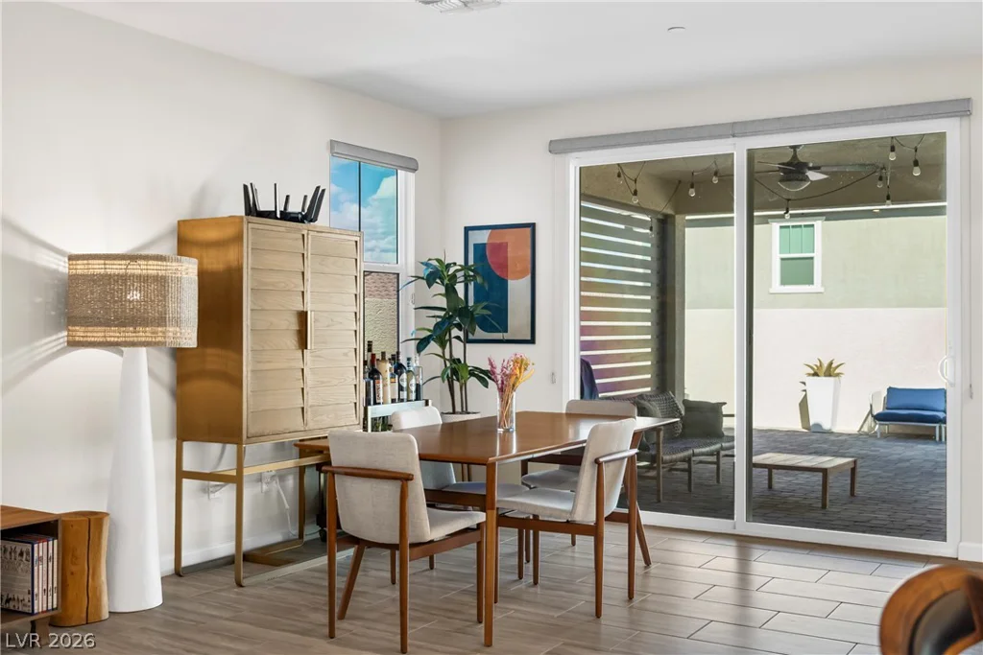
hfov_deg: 51.9
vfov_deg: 36.0
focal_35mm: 37
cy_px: 328
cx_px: 492
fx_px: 1010
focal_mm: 25
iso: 400
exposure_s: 1/13
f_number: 3.2
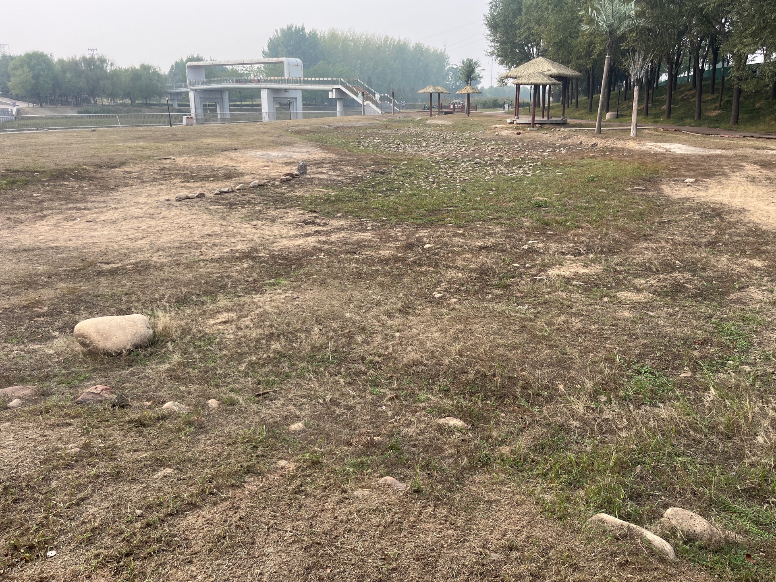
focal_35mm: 27
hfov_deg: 65.3
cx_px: 395
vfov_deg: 51.3
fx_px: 605
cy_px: 285
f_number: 1.6
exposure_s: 1/1536
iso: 50
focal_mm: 5.1
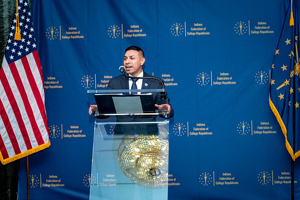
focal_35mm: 94
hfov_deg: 21.6
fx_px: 785
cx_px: 162
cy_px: 95
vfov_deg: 14.5
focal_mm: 85
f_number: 2.8
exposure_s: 1/125
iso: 250
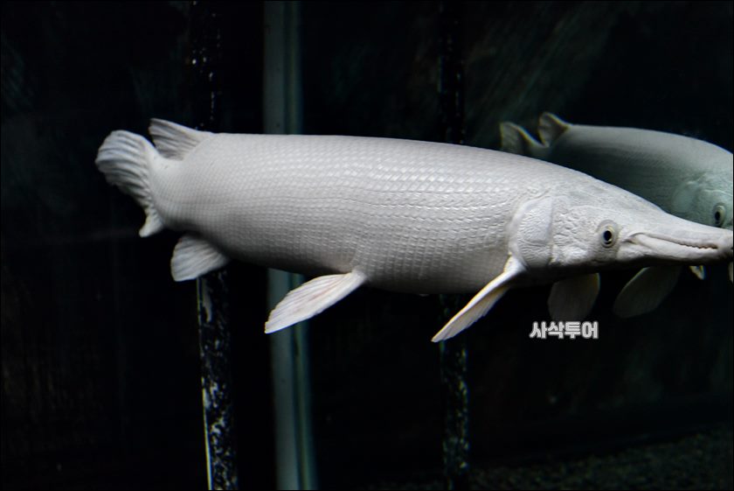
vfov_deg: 26.0
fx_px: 1061
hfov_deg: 38.2
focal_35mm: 52
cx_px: 367
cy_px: 246
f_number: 5.6
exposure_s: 1/125
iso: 5000
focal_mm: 52
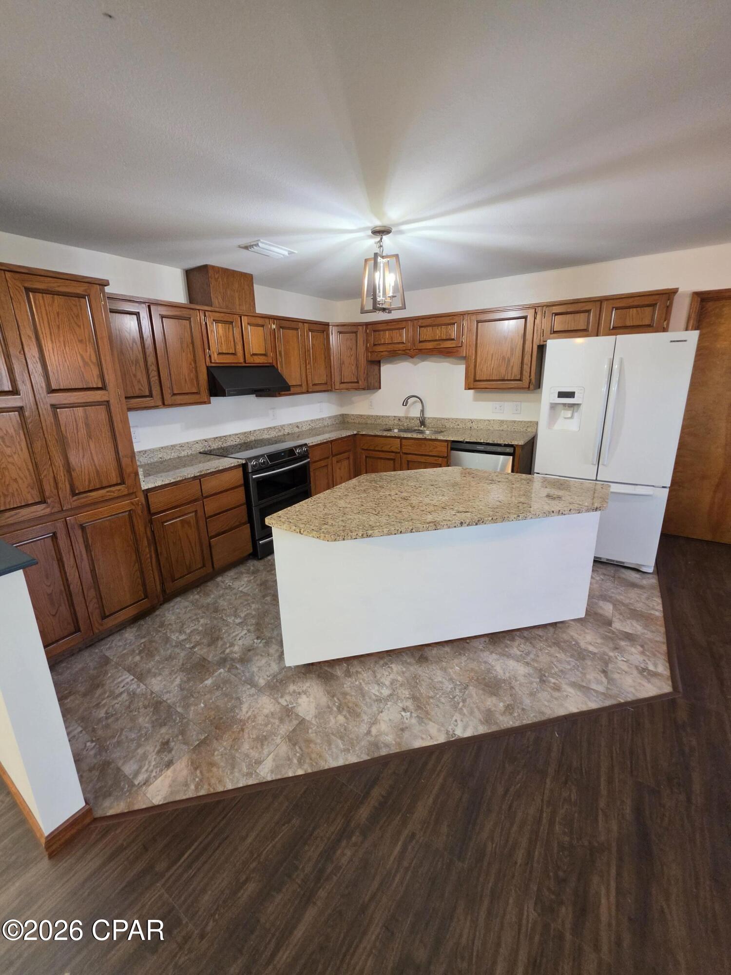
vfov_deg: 106.2
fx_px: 366
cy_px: 488
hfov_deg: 89.9
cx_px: 366
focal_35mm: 13
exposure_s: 1/60
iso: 320
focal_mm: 2.2
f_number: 1.9
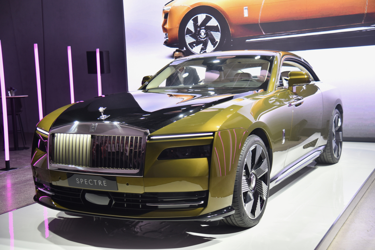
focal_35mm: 48
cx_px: 188
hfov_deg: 41.1
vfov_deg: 28.1
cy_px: 125
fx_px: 500
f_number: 4
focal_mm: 48
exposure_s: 1/50
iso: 280
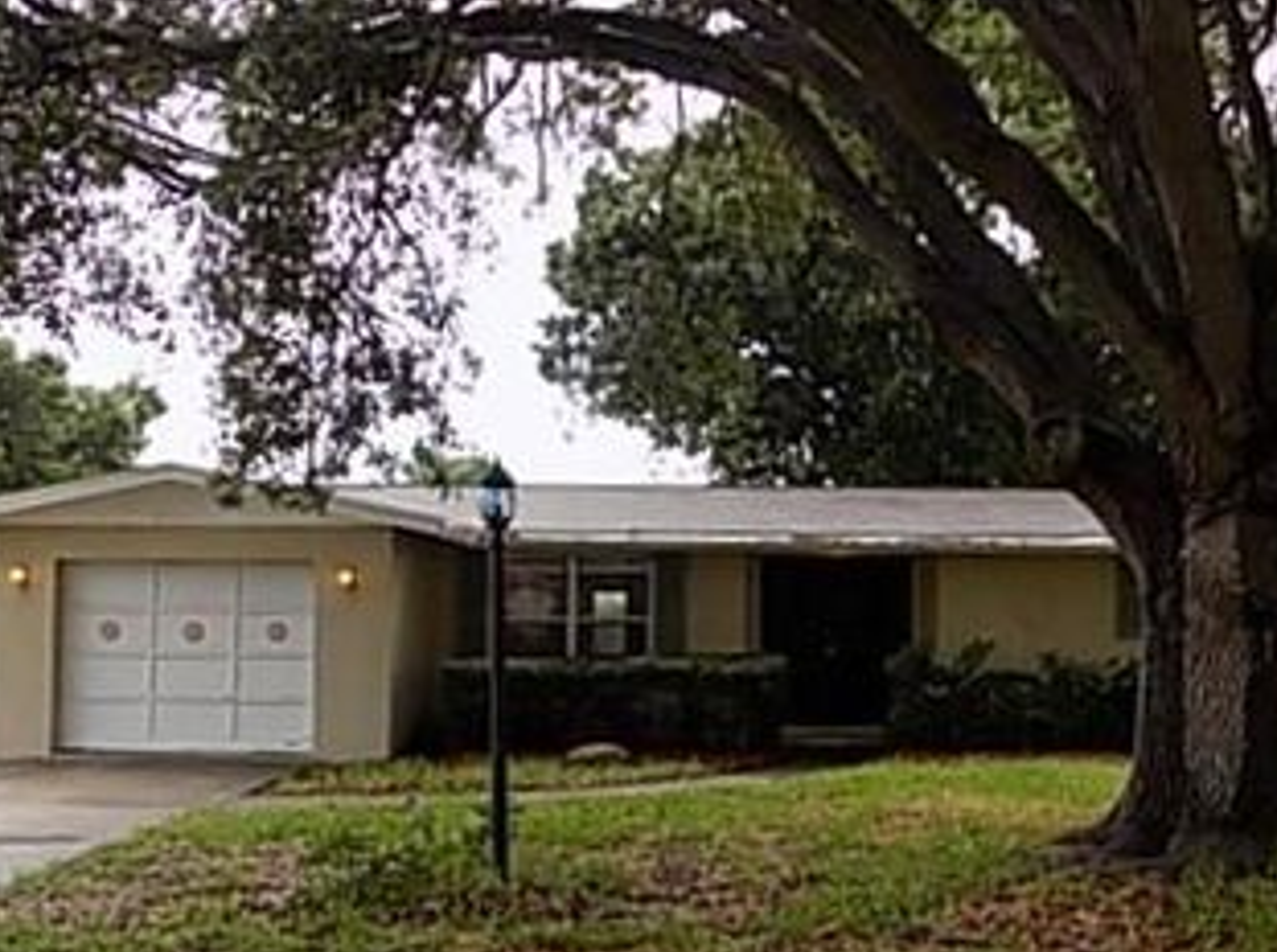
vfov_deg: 38.4
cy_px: 562
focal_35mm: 37
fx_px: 1362
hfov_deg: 50.0
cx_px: 739
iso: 80
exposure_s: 1/125
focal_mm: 4
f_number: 3.1
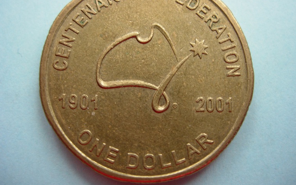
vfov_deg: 31.2
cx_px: 146
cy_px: 85
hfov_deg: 48.2
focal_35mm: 41
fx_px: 331
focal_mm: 7.8
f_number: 2.8
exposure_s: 1/32
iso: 68
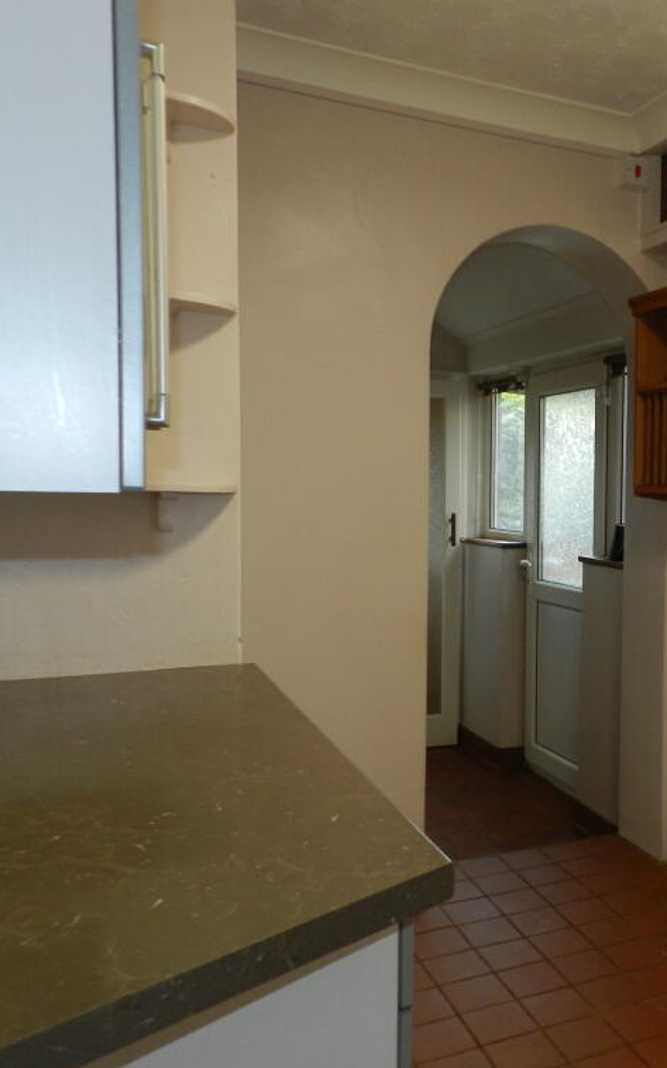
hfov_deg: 35.2
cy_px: 539
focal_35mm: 33
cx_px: 644
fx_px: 960
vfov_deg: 58.1
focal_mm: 4
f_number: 3.4
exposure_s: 1/30
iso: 200
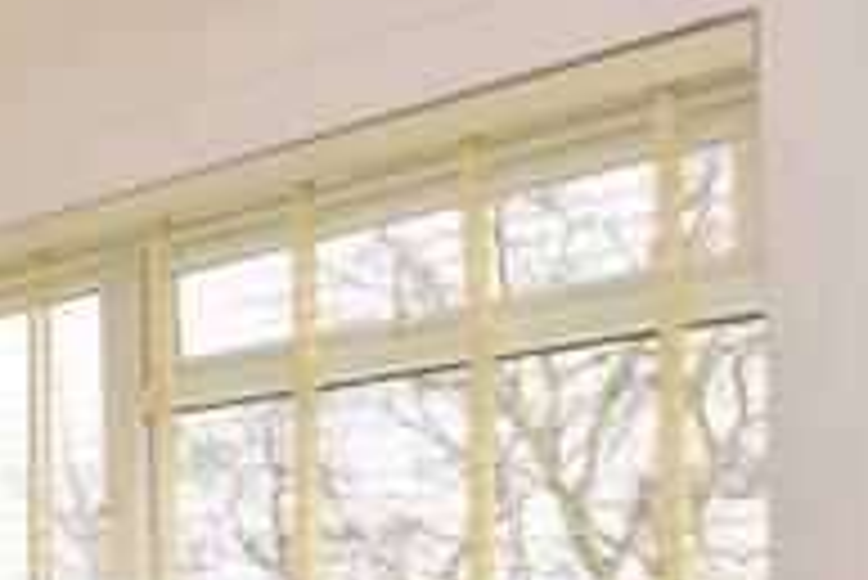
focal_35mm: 51
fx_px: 1231
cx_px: -225
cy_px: 690
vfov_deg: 24.2
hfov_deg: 31.3
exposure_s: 1/160
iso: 200
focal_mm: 10
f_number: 6.3
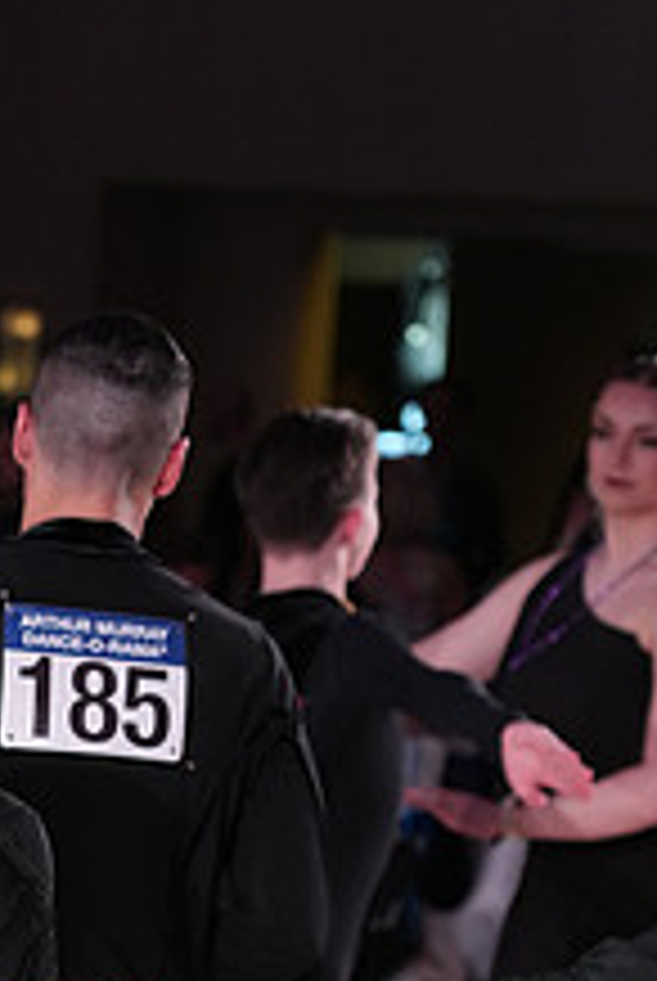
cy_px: 1264
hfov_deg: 5.9
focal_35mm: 231
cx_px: -115
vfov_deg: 8.8
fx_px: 6303
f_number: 4
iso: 2000
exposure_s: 1/400
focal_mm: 87
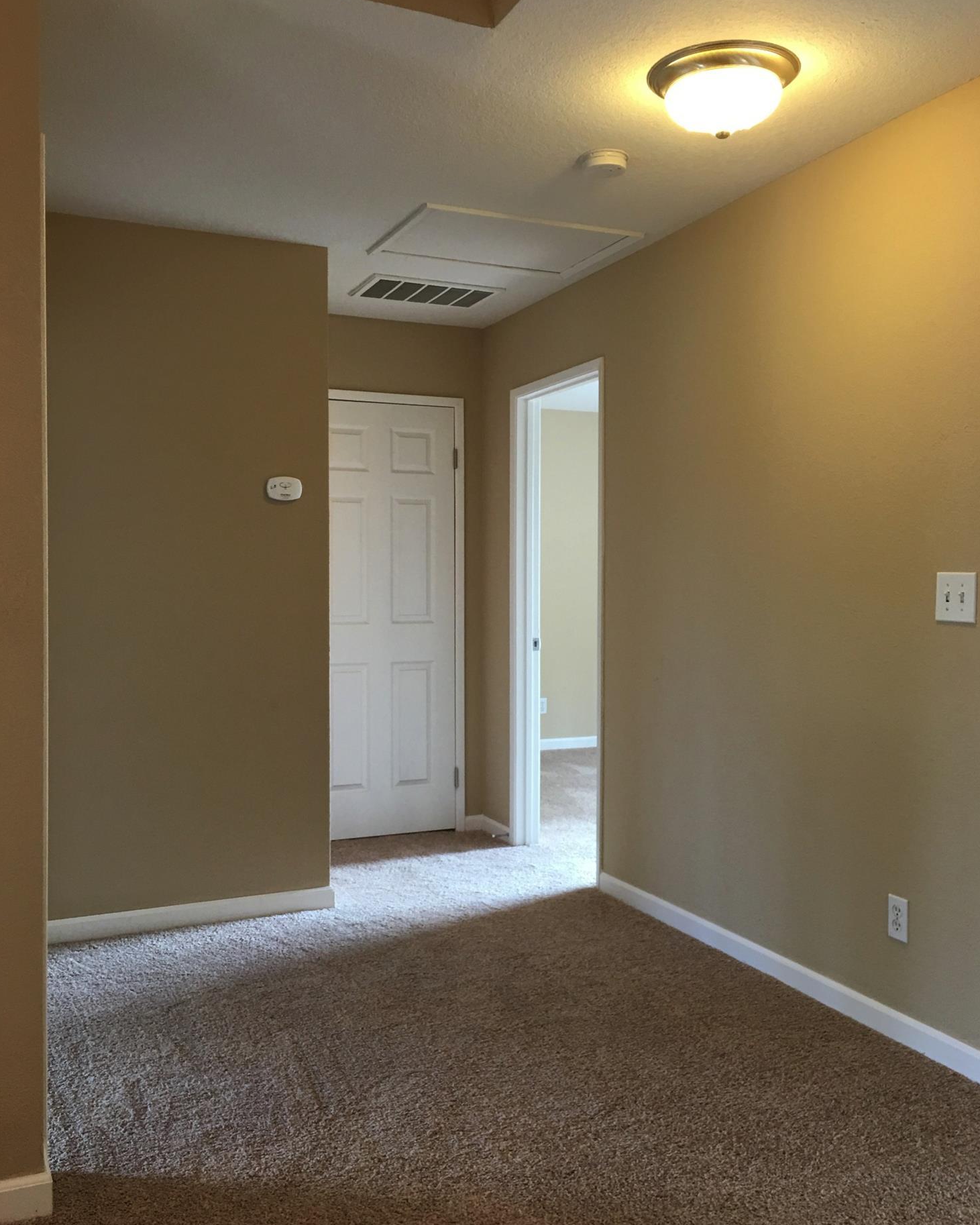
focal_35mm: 31
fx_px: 1124
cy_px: 610
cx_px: 490
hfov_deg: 47.1
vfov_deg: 57.2
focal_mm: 4.15
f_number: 2.2
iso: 32
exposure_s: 1/15
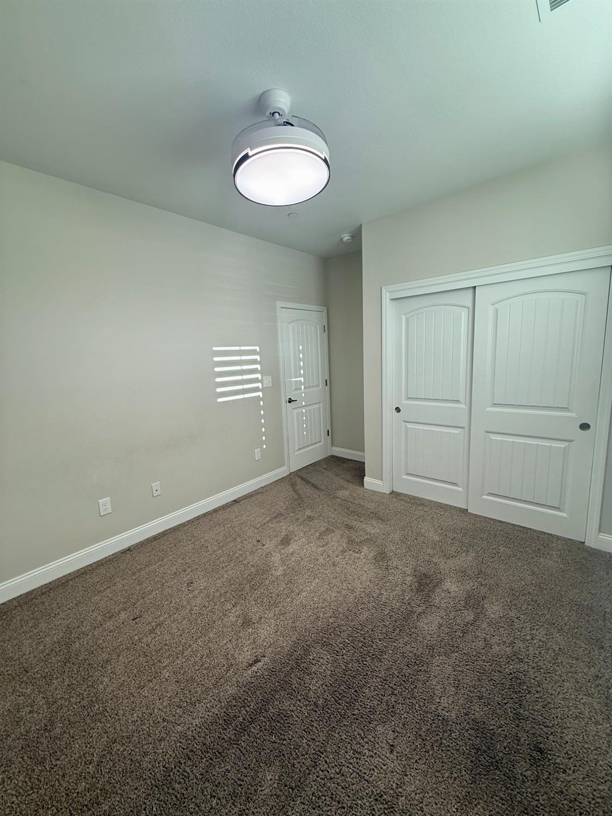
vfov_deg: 102.1
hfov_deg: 85.7
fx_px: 330
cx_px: 306
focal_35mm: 14
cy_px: 408
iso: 100
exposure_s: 1/120
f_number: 2.2
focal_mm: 2.22
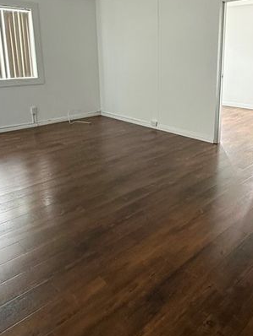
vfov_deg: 58.9
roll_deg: -0.4
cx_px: 156
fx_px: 292
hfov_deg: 46.5
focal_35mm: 30
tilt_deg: -10.7
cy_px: 119
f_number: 2.2
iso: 400
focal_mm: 2.22
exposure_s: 1/60
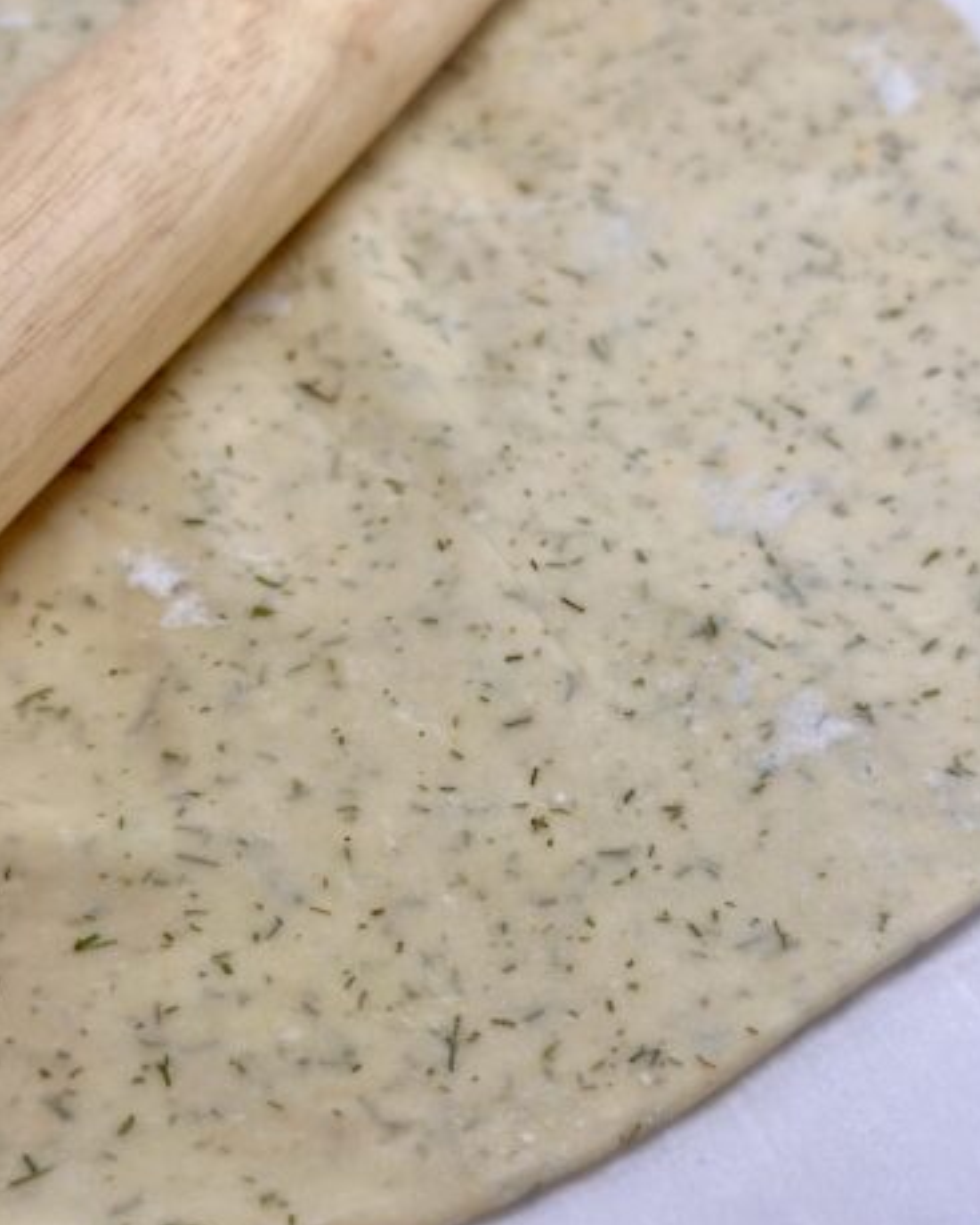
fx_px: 1850
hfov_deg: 29.7
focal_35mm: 51
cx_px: 490
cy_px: 600
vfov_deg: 36.7
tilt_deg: -46.8
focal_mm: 6.86
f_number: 1.78
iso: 100
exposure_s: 1/120
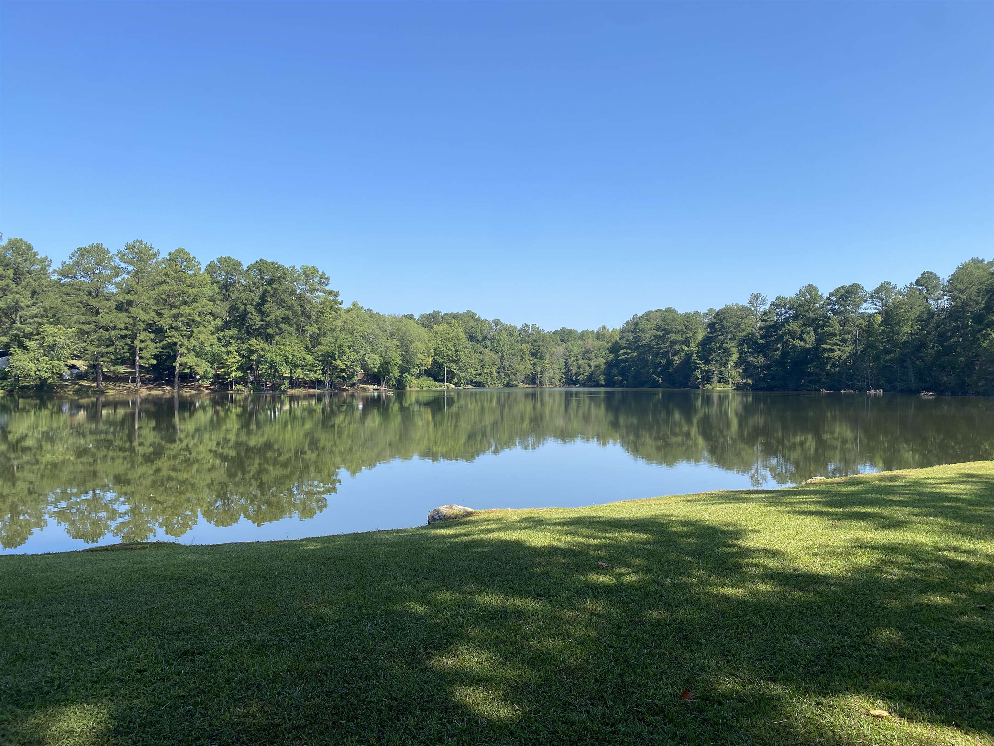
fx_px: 747
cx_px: 497
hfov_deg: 67.3
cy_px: 373
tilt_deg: +1.9
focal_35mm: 26
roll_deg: -0.2
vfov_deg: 53.1
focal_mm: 4.25
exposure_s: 1/1779
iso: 32
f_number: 1.8
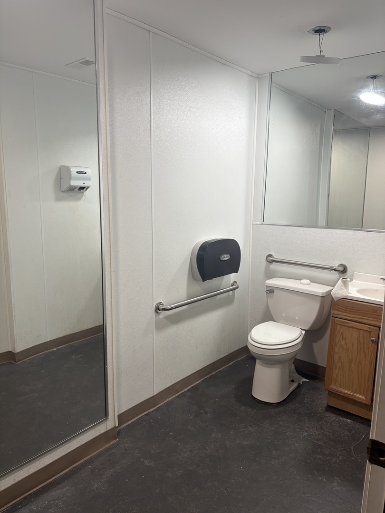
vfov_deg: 67.3
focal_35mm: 26
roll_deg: -1.3
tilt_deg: -10.1
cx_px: 192
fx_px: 386
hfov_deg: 53.1
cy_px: 256
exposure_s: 1/60
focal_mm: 5.96
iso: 80
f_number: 1.6
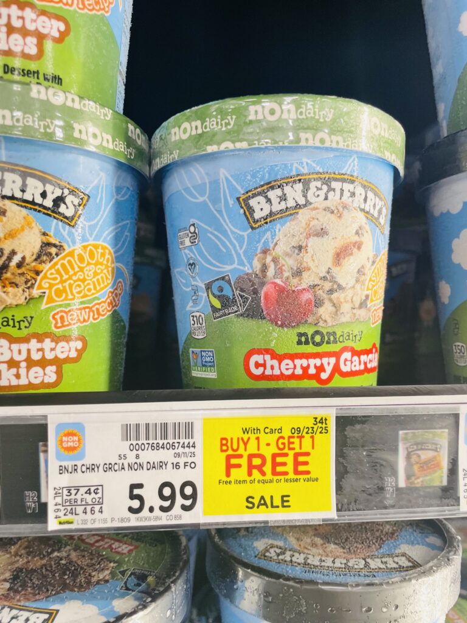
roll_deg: +0.8
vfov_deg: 67.3
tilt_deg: +0.3
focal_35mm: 26
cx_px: 234
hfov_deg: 53.1
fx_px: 468
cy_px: 312
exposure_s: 1/60
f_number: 1.6
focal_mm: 4.2
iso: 80
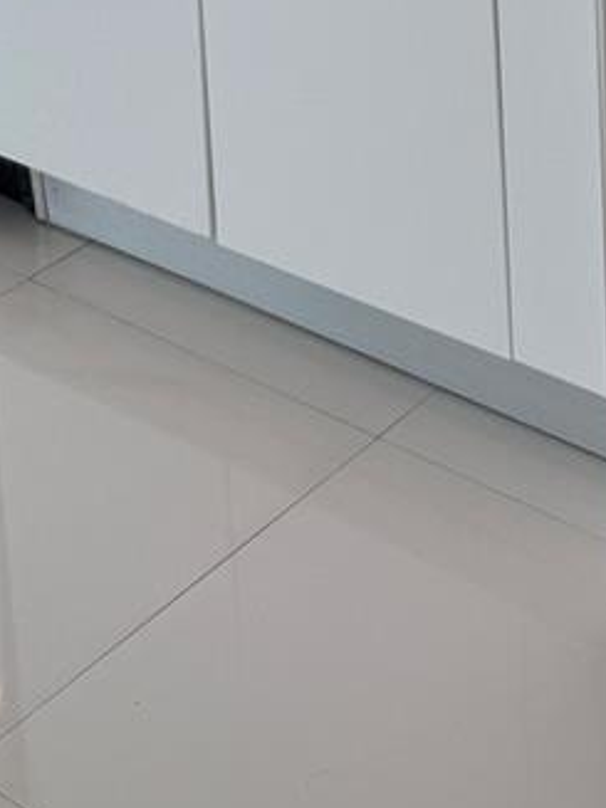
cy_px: -603
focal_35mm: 88
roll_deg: +2.6
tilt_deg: -6.7
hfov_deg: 16.7
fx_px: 2055
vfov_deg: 18.1
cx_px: 433
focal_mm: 6.76
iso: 50
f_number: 1.78
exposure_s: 1/145
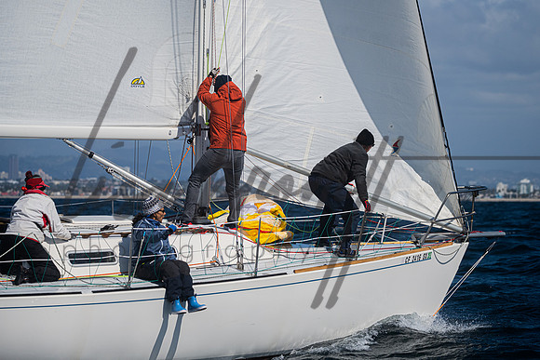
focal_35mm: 165
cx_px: 303
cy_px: 162
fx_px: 2473
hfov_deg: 12.5
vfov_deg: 8.3
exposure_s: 1/8000
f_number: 4.8
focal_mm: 145
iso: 400
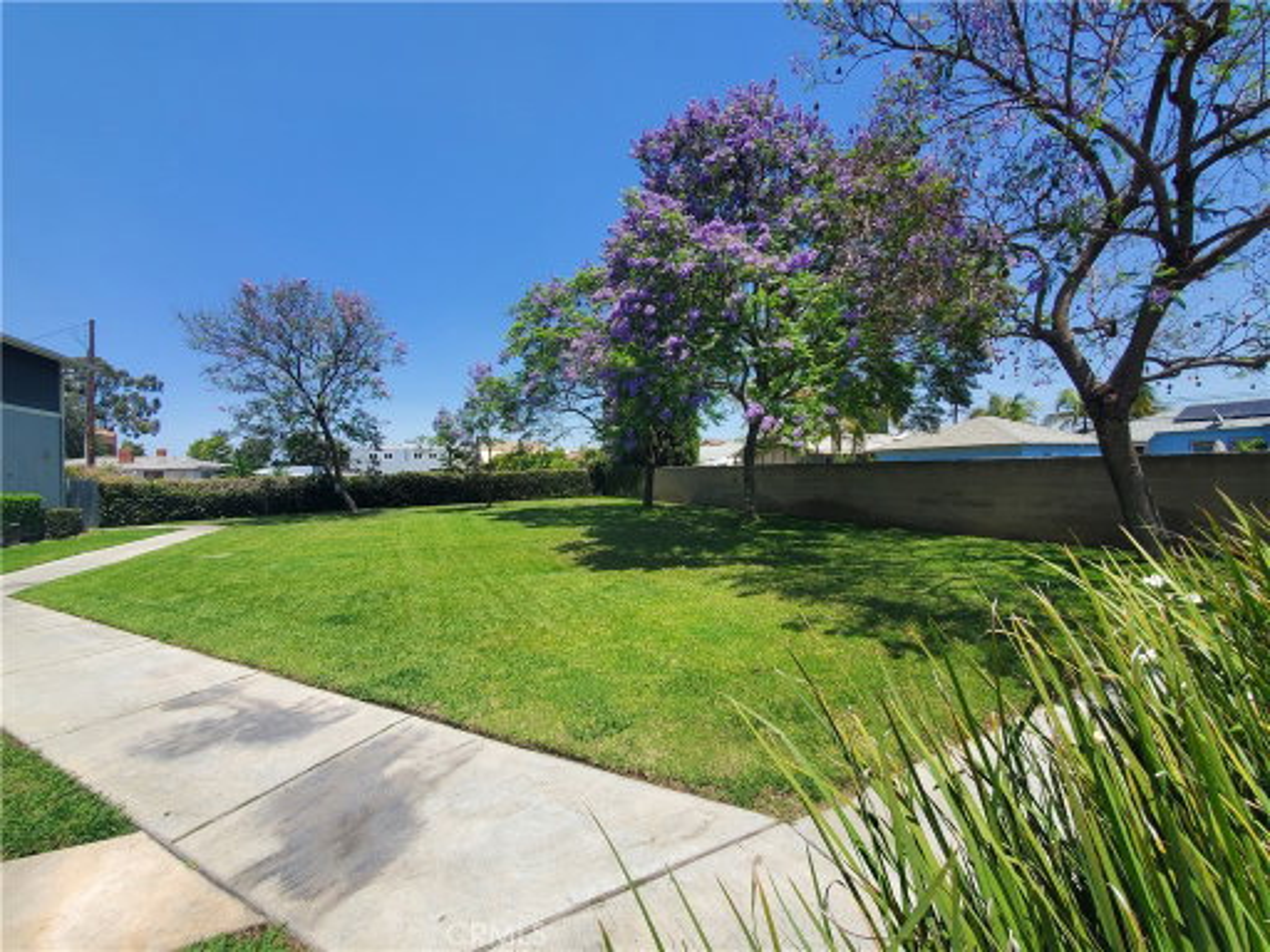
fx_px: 477
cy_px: 476
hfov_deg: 106.2
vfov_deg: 89.9
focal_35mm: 13
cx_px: 635
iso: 50
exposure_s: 1/812
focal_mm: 1.8
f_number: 2.2
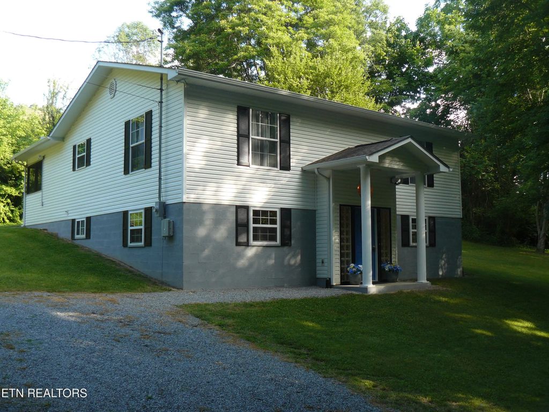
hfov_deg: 51.4
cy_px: 206
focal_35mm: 36
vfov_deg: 39.7
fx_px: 571
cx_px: 274
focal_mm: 6
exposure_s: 1/125
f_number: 2.8
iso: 100
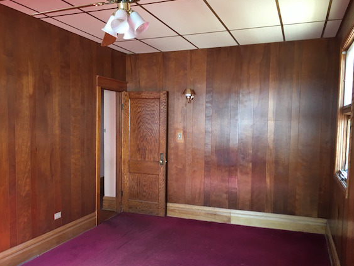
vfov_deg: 42.9
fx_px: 338
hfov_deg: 55.2
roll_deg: +0.2
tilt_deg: -3.7
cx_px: 161
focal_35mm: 33
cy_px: 148
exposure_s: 1/30
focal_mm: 4.15
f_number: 2.2
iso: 80
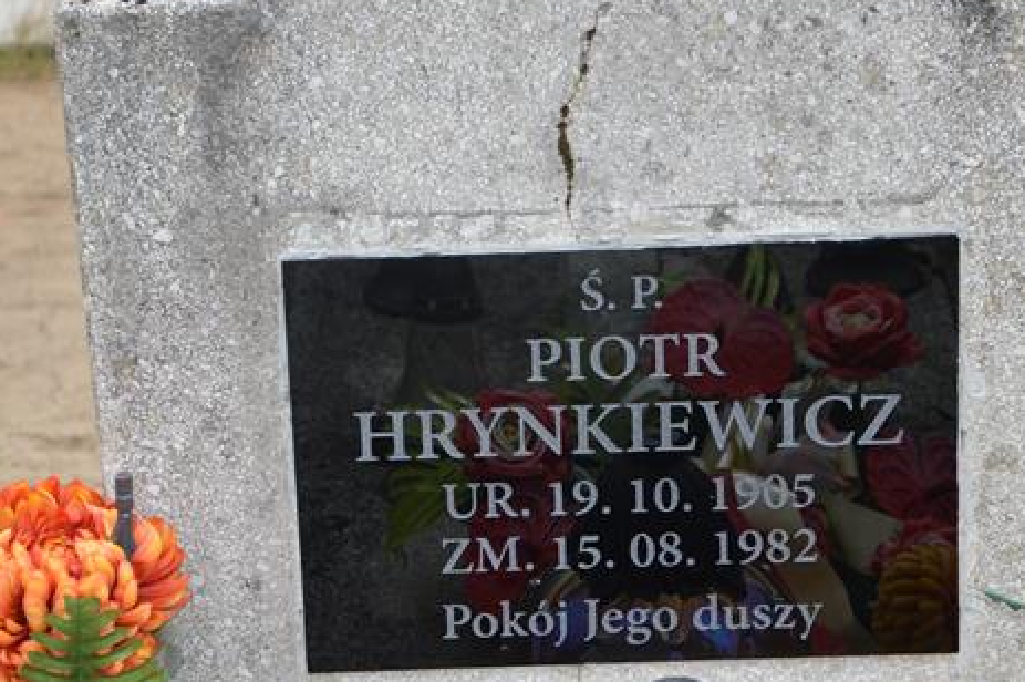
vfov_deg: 9.4
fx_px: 4125
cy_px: 450
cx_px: 525
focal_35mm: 145
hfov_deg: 14.2
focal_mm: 70
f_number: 5.3
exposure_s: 1/125
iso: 140
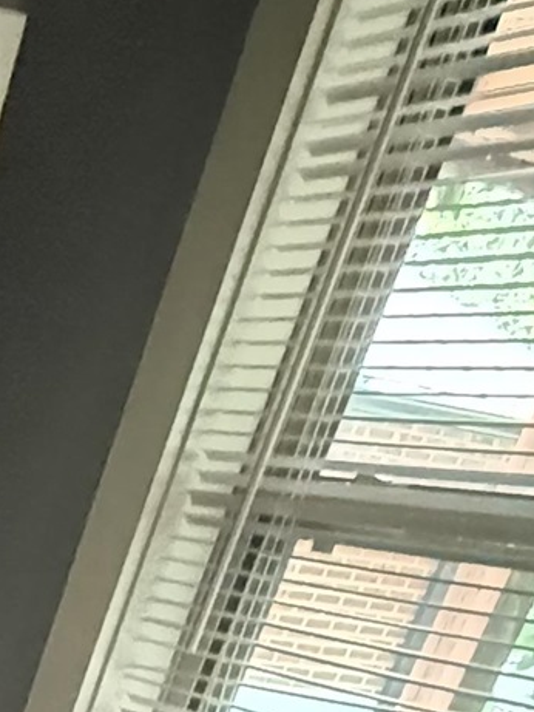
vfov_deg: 21.8
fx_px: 1439
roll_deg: -8.9
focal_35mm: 70
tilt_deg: -26.4
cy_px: 1138
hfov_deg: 14.9
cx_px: -673
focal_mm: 2.22
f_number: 2.2
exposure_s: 1/40
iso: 1600
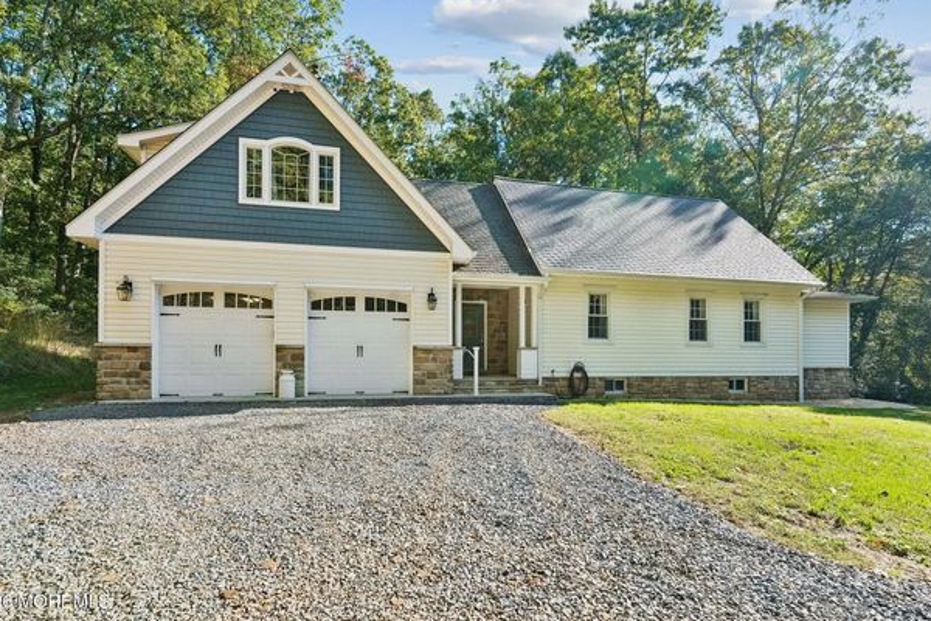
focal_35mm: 16
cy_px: 300
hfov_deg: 96.7
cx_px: 452
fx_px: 414
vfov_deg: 73.7
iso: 1250
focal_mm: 15
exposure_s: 1/1600
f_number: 7.1
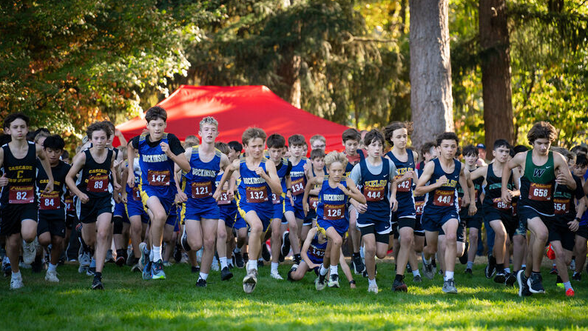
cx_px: 295
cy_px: 182
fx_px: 2463
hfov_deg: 13.6
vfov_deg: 7.7
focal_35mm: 158
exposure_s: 1/1250
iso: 640
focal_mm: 150
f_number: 2.8
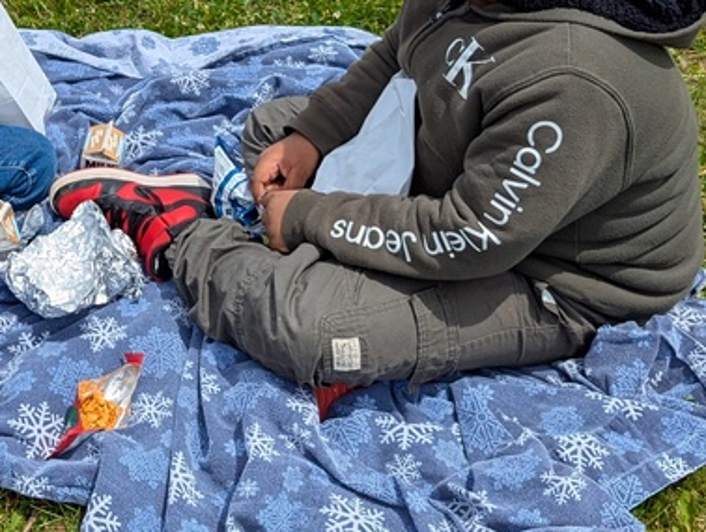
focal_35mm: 65
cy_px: 20
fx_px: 1328
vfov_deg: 22.0
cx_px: 118
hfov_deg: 29.0
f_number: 1.85
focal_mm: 6.81
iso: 38
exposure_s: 1/2632
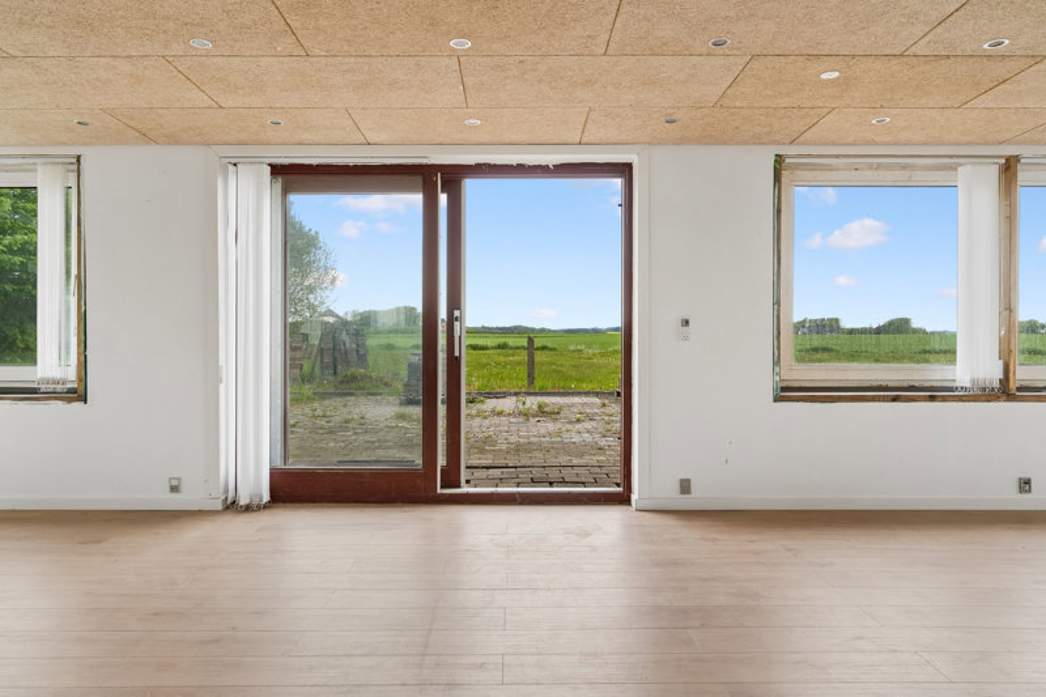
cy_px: 348
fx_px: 697
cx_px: 523
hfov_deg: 73.8
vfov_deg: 53.1
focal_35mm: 24
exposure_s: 1/40
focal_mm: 16
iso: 200
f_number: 8
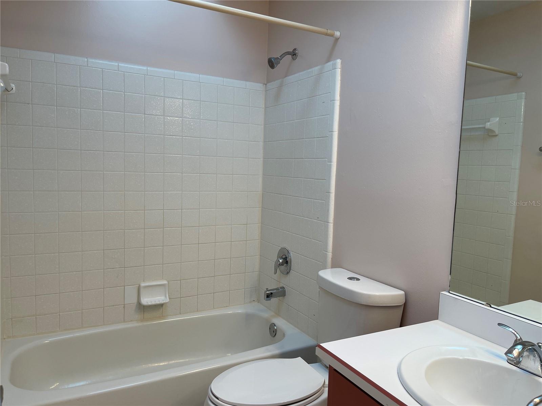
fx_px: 407
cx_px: 271
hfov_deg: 67.3
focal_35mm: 26
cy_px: 203
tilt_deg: -6.3
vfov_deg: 53.1
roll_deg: -2.0
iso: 32
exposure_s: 1/120
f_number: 1.6
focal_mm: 5.1
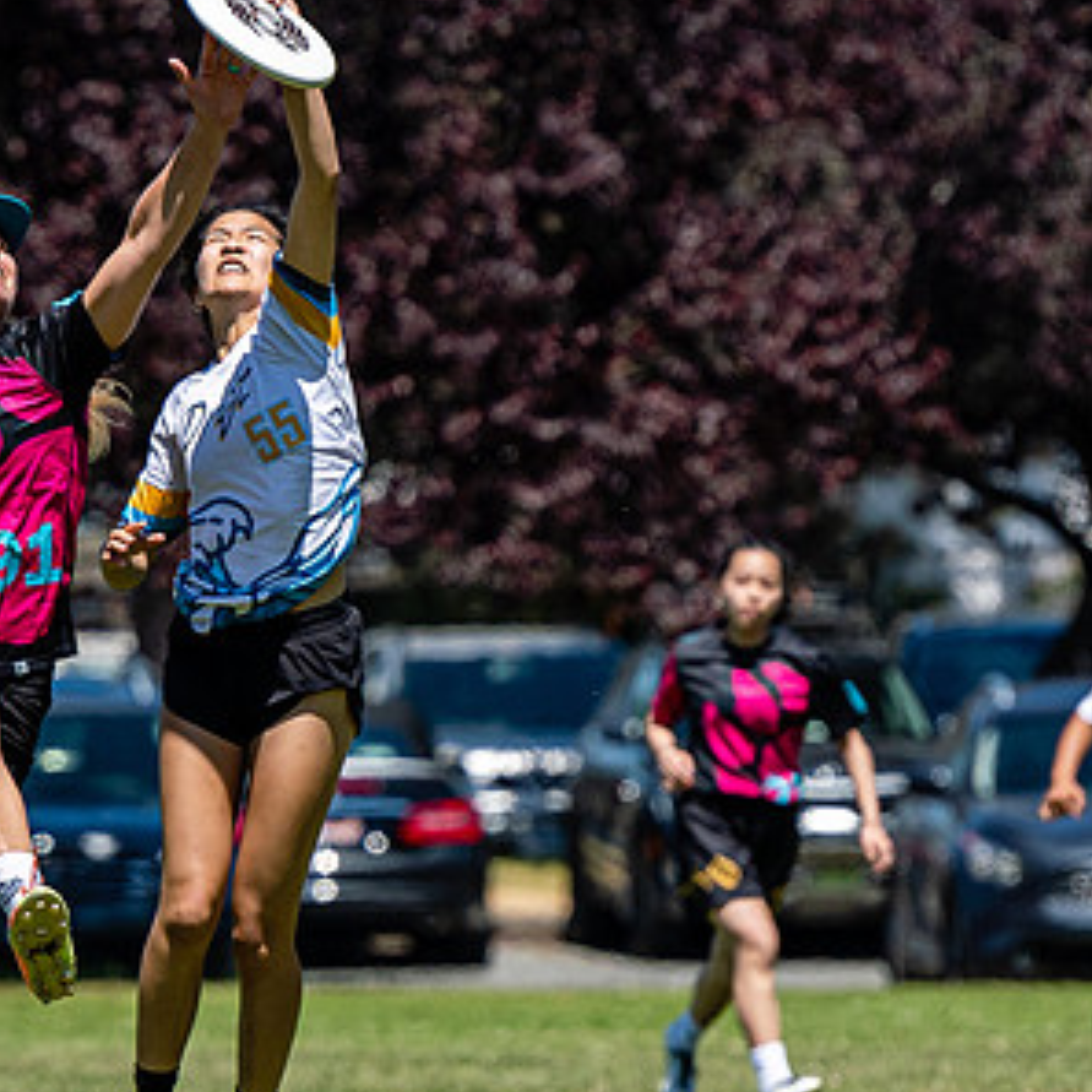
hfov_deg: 2.1
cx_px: 280
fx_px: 29837
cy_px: 421
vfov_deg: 2.1
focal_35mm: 836
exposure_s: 1/2000
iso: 100
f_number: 4
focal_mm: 190
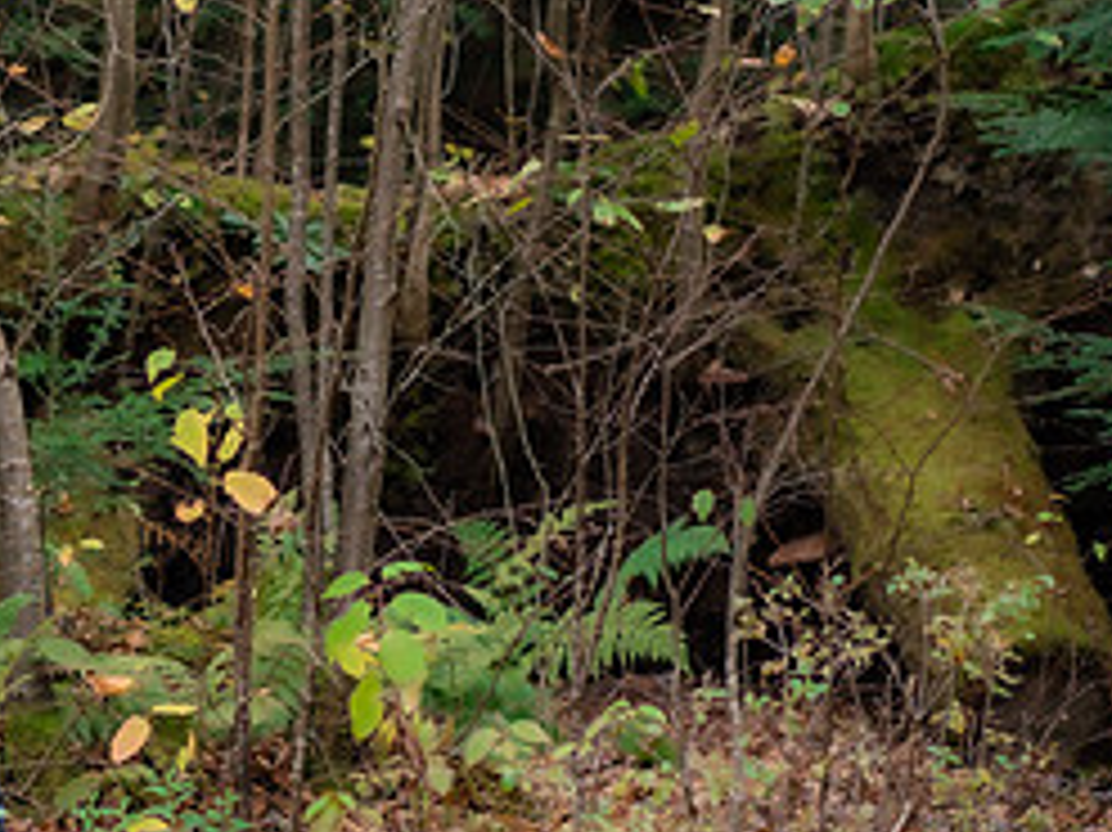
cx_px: 108
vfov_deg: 7.7
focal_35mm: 192
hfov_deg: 10.3
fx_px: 6165
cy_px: 317
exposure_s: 1/640
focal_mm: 85
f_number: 2.8
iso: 1000
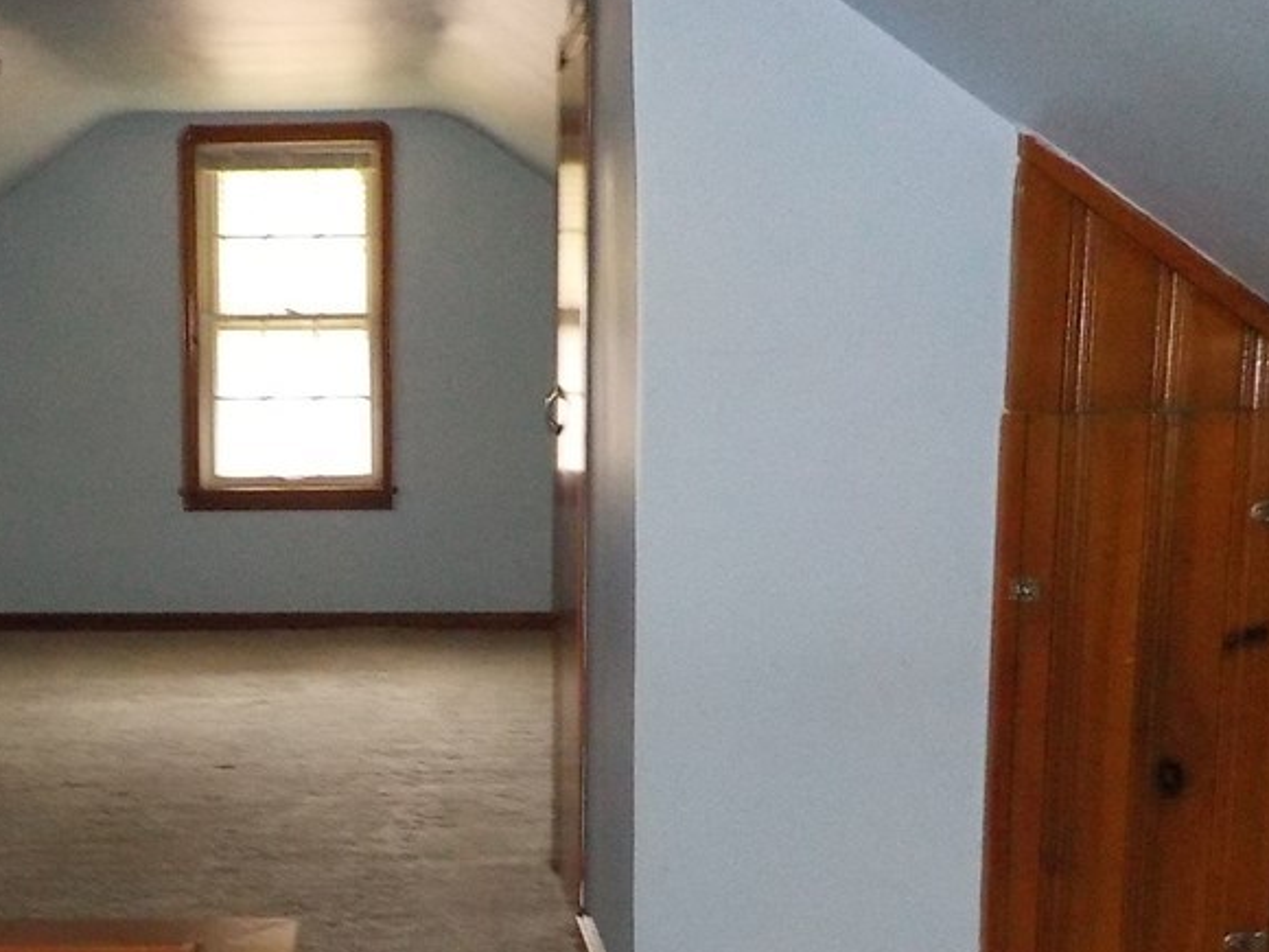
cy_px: 687
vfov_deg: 27.2
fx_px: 1943
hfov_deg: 35.3
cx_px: 302
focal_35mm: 53
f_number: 3.3
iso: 800
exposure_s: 1/15
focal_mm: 4.1
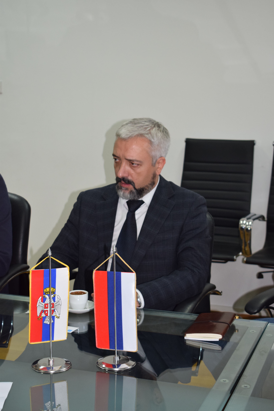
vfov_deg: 31.9
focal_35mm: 63
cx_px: 137
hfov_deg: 21.6
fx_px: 719
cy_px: 206
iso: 800
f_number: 5
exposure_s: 1/80
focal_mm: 42
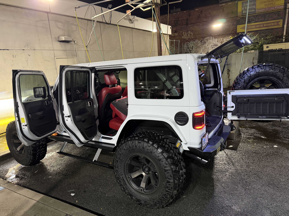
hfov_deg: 71.6
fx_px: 200
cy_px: 108
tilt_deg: -13.1
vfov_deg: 56.8
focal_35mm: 24
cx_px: 144
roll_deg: +4.7
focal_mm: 6.76
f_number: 1.78
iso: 800
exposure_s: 1/59
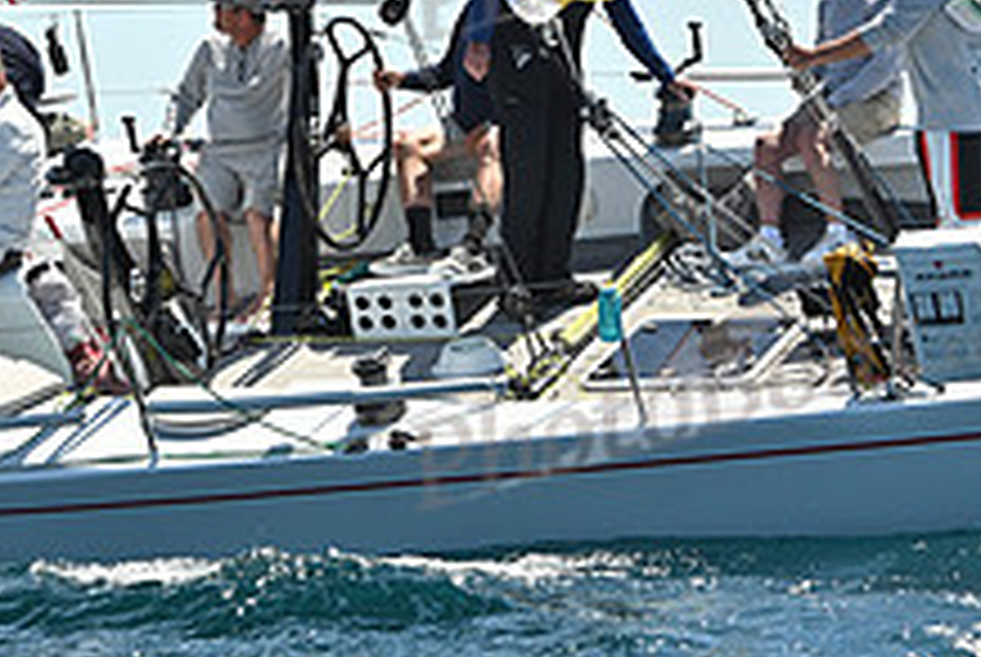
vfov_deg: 5.1
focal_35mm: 271
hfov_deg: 7.6
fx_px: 7395
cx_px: 180
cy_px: 223
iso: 320
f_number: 7.1
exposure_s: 1/1000
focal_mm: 102
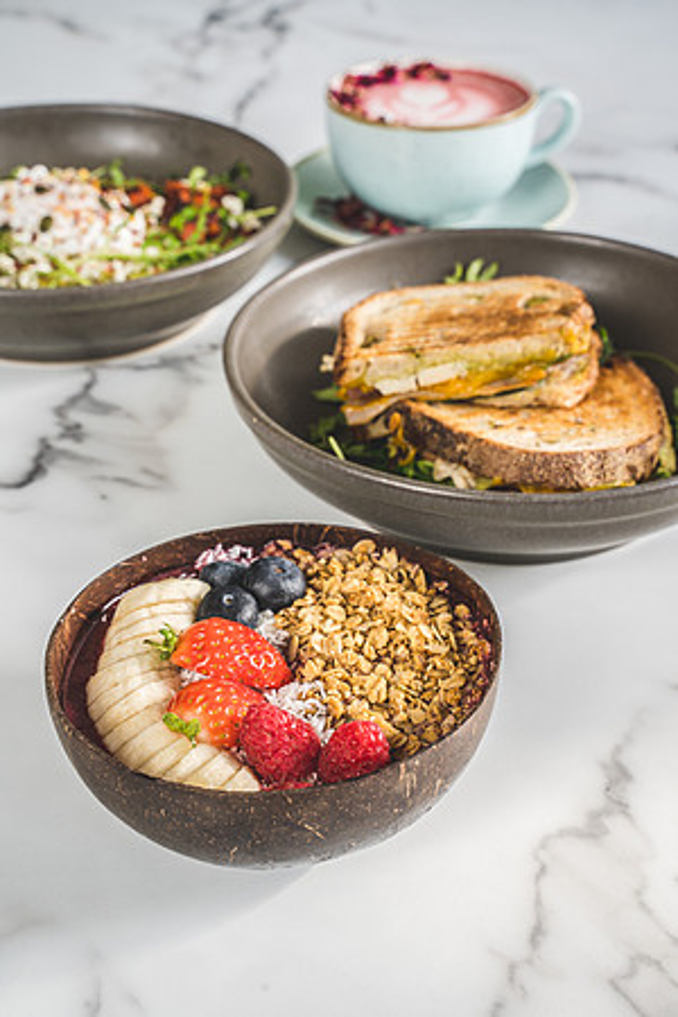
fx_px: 1525
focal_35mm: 54
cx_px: 339
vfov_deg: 36.9
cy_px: 508
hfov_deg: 25.1
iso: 100
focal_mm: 54
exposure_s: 1/20
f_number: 10
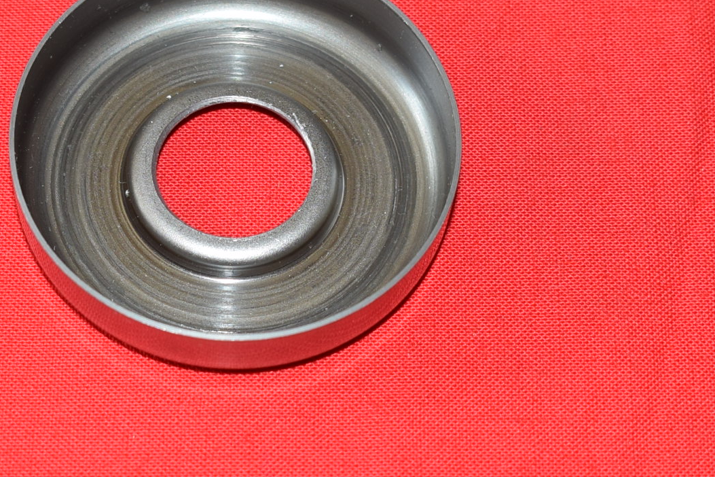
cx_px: 268
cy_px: 211
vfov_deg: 10.7
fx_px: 2542
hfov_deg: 16.0
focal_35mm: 128
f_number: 5.6
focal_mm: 30
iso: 160
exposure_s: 1/60
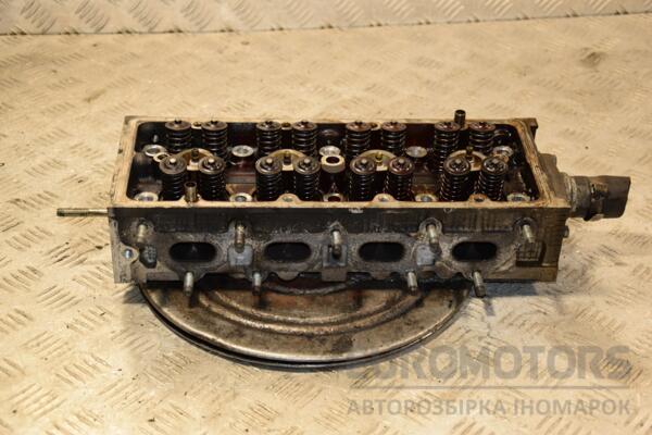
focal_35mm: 63
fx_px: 1141
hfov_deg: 31.9
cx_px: 326
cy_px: 218
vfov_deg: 21.6
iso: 800
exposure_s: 1/125
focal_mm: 42
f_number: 4.8
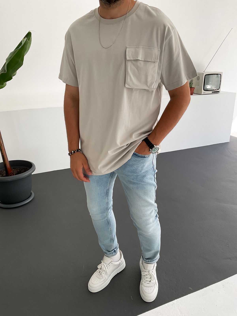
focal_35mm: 29
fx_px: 265
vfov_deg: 61.7
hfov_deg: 48.2
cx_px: 118
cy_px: 158
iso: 25
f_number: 1.8
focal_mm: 3
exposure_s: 1/120
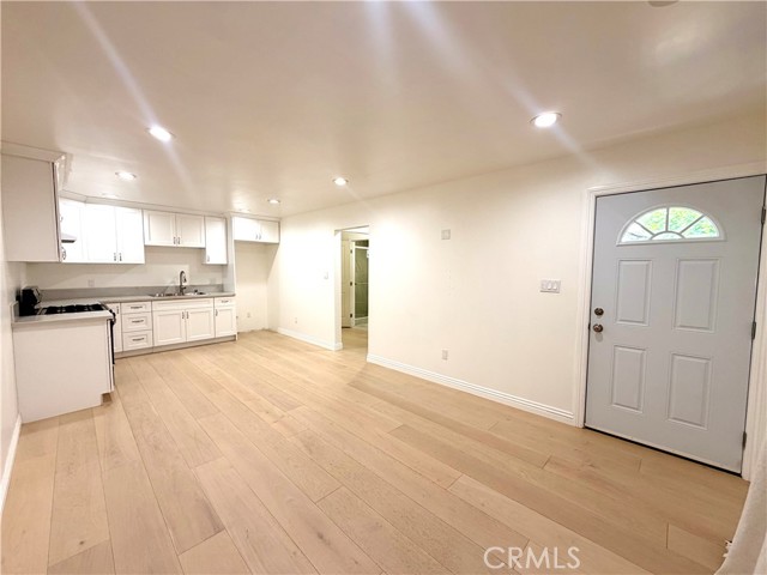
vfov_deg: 85.7
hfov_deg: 102.1
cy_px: 288
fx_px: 310
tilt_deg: -3.7
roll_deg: -0.1
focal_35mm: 14
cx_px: 384
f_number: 2.2
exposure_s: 1/120
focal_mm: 2.22
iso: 125
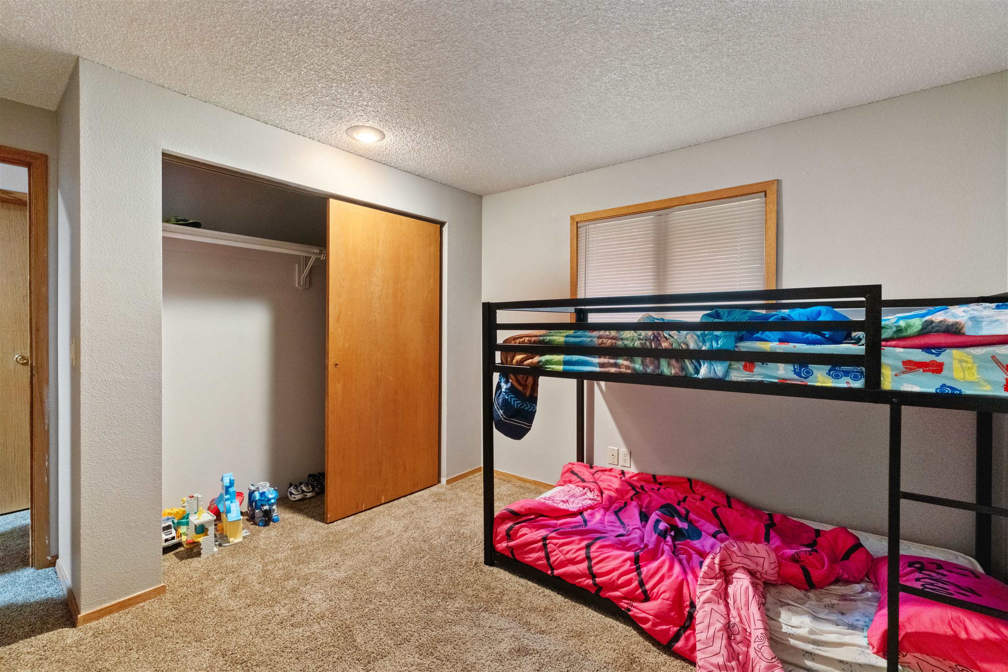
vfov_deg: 77.3
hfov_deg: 100.4
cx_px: 504
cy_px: 336
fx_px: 420
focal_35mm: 15
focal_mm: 10
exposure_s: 1
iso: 400
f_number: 8
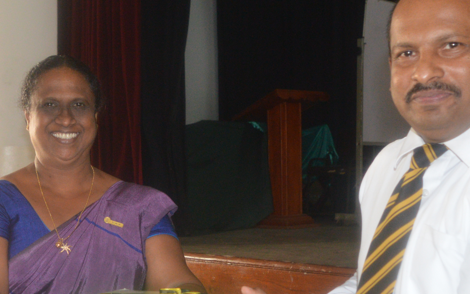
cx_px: 128
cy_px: 213
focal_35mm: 65
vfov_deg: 19.9
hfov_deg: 31.1
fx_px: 832
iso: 900
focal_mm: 18
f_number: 3.5
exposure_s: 1/60
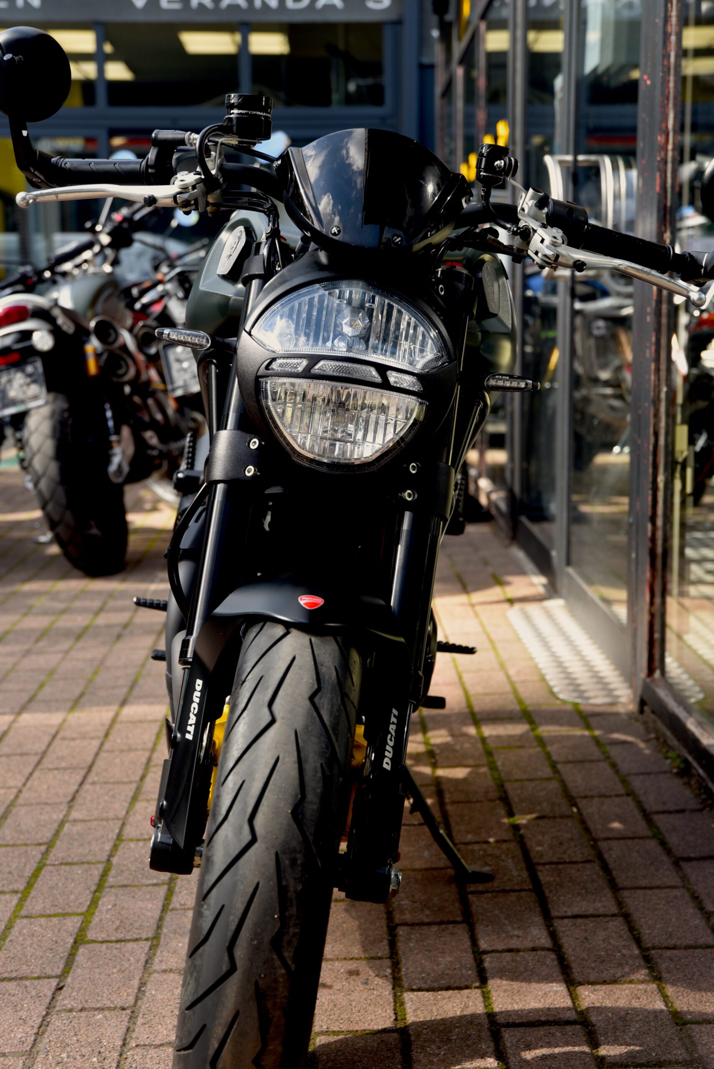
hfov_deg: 24.2
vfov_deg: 35.6
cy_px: 534
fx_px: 1664
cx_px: 357
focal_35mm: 56
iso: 100
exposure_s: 1/100
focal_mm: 56
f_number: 5
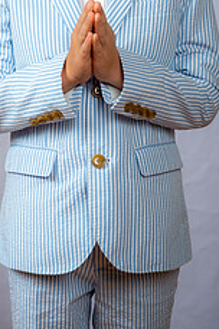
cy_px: 26
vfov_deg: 15.6
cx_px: 99
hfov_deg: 10.5
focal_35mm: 130
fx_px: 1186
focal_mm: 66
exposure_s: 1/200
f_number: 6.3
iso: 250
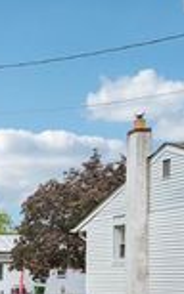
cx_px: -253
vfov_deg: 30.3
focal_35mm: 68
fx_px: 544
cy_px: 180
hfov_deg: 13.8
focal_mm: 20.5
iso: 800
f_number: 8
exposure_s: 1/500
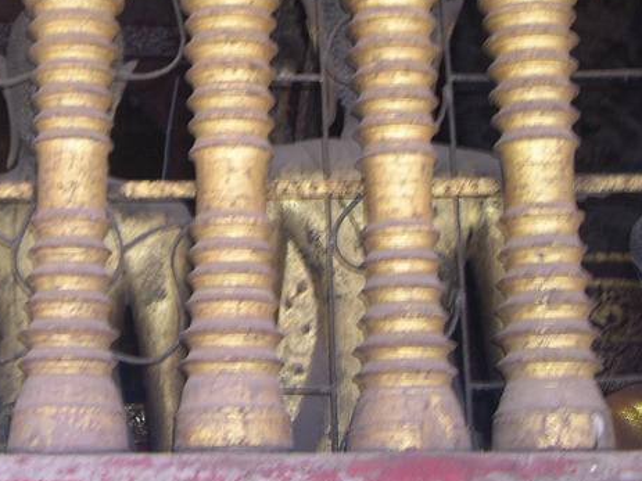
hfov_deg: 22.9
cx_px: 112
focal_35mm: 84
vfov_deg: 17.2
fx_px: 1557
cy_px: 3
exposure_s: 1/30
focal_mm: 8
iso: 100
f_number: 2.8
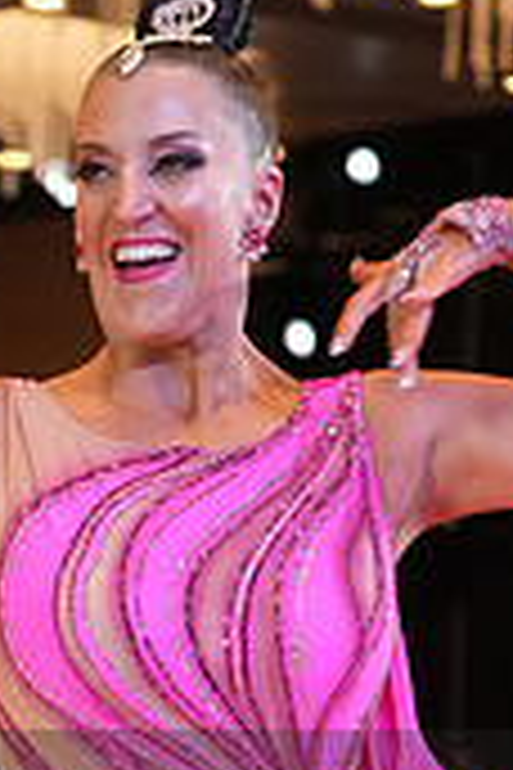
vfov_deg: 8.6
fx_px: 5065
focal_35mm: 237
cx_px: -61
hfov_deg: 5.8
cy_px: 883
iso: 1250
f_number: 4
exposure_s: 1/200
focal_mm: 70
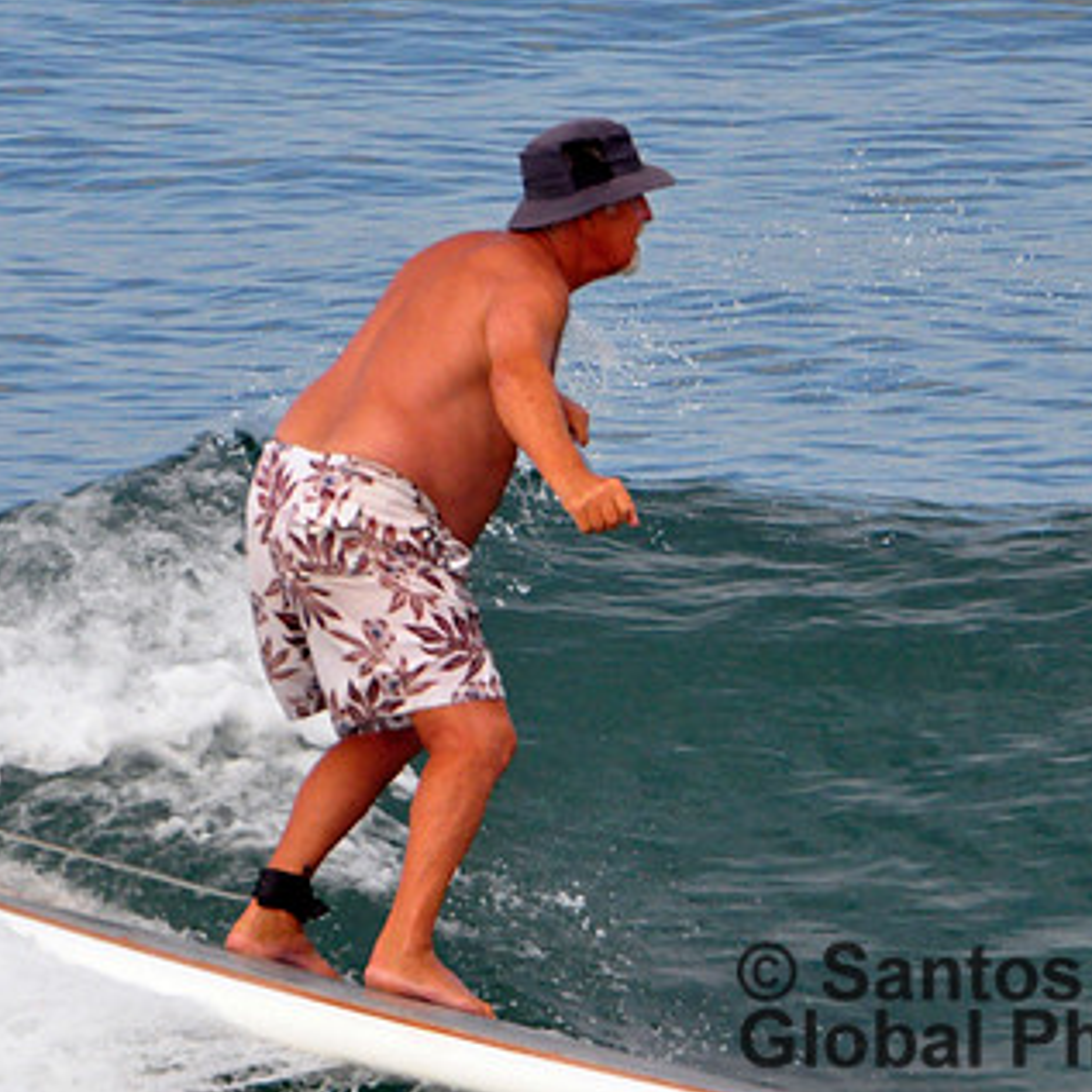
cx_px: 686
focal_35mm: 1284
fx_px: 45826
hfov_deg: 1.4
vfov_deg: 1.4
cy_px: 499
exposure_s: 1/2500
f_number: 7.1
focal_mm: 550
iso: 1250
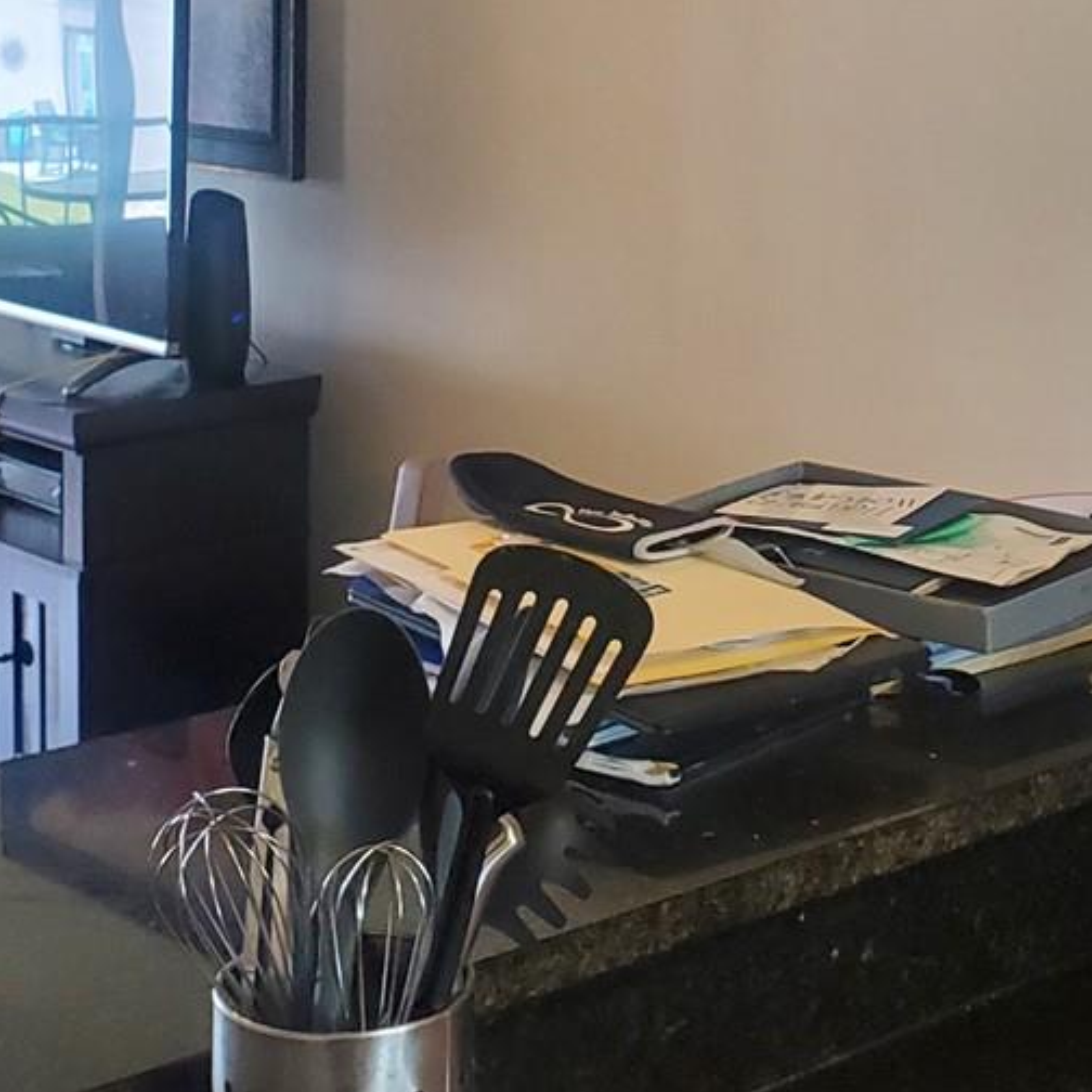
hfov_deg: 23.4
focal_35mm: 73
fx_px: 2605
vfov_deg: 22.6
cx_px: 856
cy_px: -35
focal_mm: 4.3
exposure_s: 1/40
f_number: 2.4
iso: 400
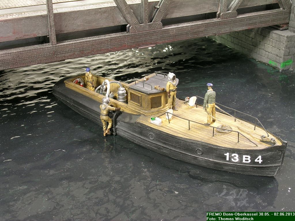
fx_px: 452
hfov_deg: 36.2
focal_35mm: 53
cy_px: 110
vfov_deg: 27.5
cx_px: 148
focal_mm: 11.1
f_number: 7.9
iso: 50
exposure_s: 3.86
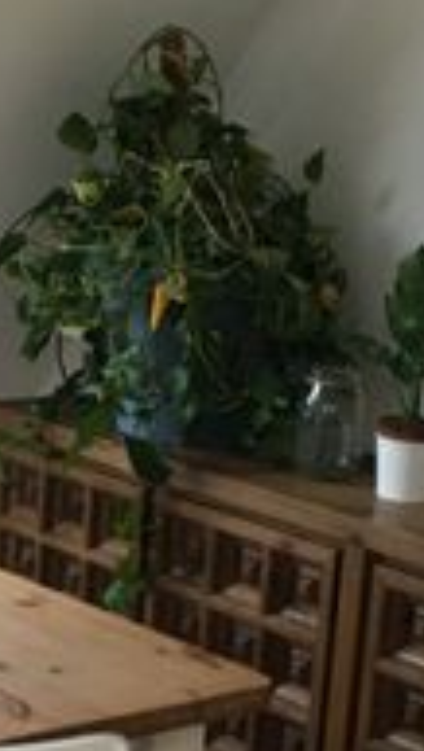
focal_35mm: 98
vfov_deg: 21.6
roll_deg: -4.1
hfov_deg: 12.4
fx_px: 1953
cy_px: 521
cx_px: 109
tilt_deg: -13.4
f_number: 2.2
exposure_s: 1/33
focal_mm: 4.15
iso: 160
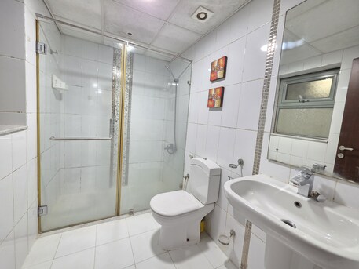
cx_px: 180
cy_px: 134
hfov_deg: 106.2
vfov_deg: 89.9
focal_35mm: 13
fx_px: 135
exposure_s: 1/50
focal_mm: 2.2
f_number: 1.9
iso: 200
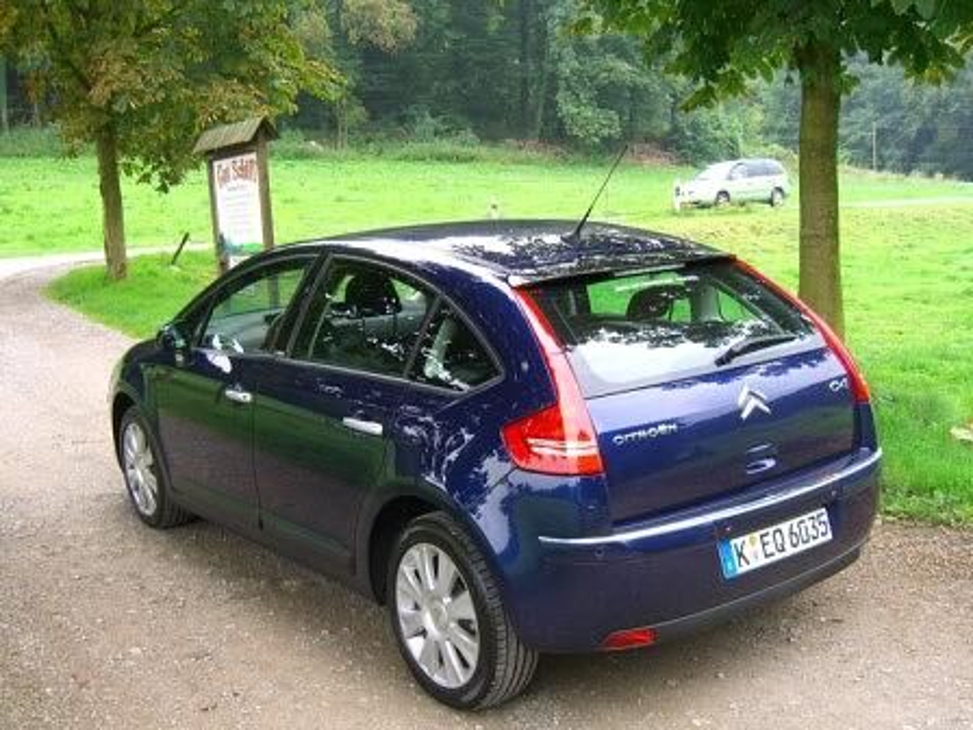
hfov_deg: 49.0
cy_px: 365
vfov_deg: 37.7
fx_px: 1068
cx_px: 486
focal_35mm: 38
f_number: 2.8
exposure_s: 1/100
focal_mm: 7.9
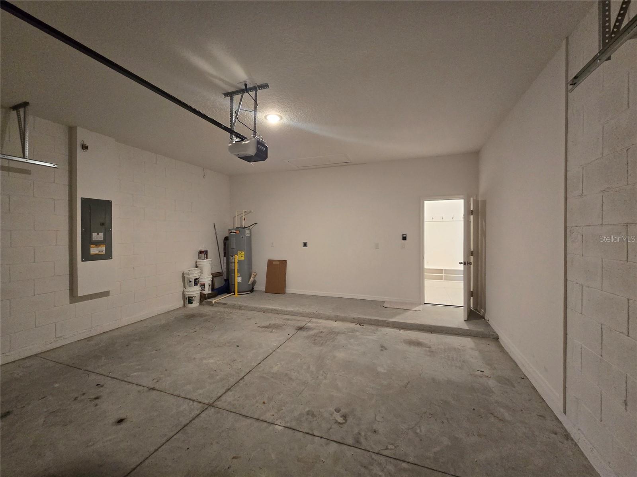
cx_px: 318
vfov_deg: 89.9
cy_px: 238
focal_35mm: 13
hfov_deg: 106.2
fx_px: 239
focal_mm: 2.2
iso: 800
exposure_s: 1/60
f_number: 2.2
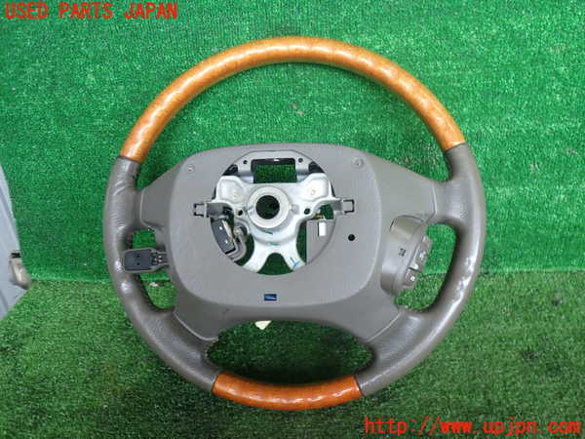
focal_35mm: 30
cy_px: 220
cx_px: 292
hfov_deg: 60.0
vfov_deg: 46.8
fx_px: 507
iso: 200
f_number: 2.3
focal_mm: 5.4
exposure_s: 1/100
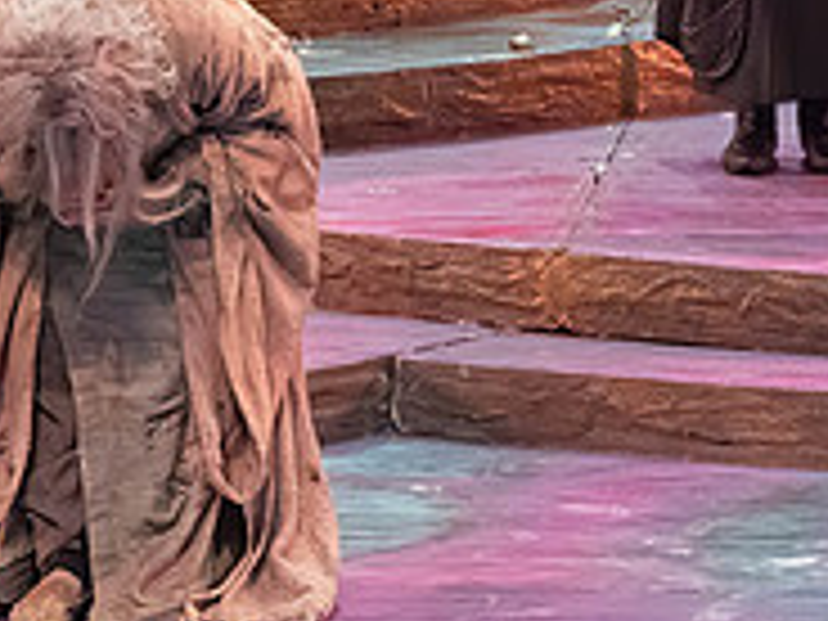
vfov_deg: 2.4
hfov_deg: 3.3
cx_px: 14
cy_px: -11
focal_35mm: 607
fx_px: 14519
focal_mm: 200
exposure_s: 1/1000
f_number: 10
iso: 20000
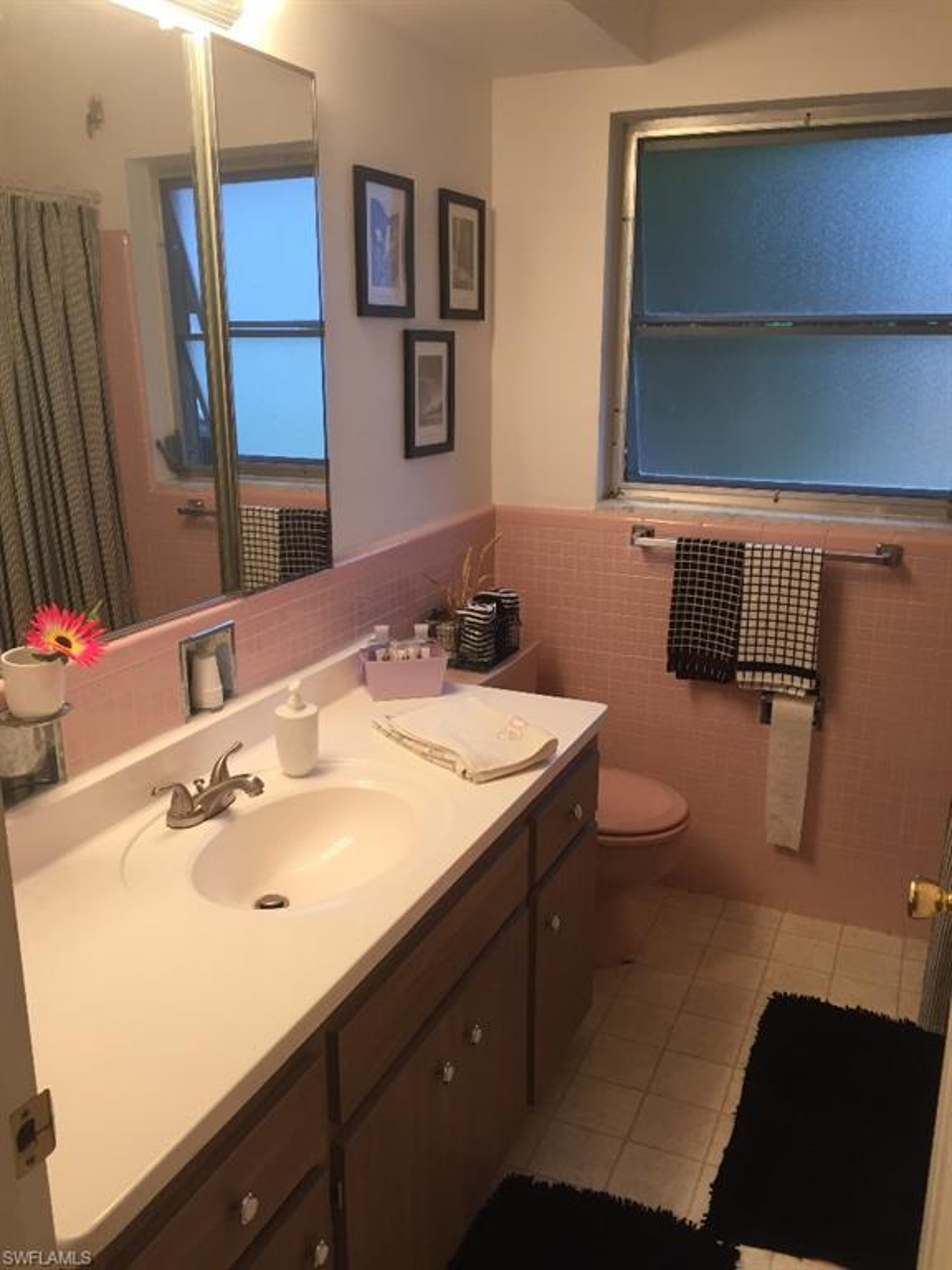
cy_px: 635
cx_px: 476
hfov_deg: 48.2
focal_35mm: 29
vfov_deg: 61.7
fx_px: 1063
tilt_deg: -14.0
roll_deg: -1.0
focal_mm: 4.15
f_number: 2.2
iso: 32
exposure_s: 1/30
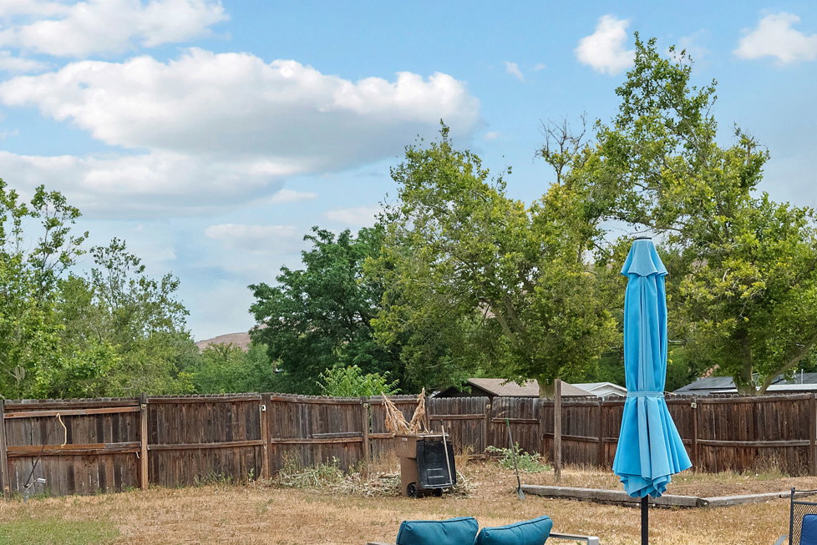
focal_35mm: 47
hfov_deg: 41.7
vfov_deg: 28.1
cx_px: 397
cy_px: 409
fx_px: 1073
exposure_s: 1/800
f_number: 8
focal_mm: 18.5
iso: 800
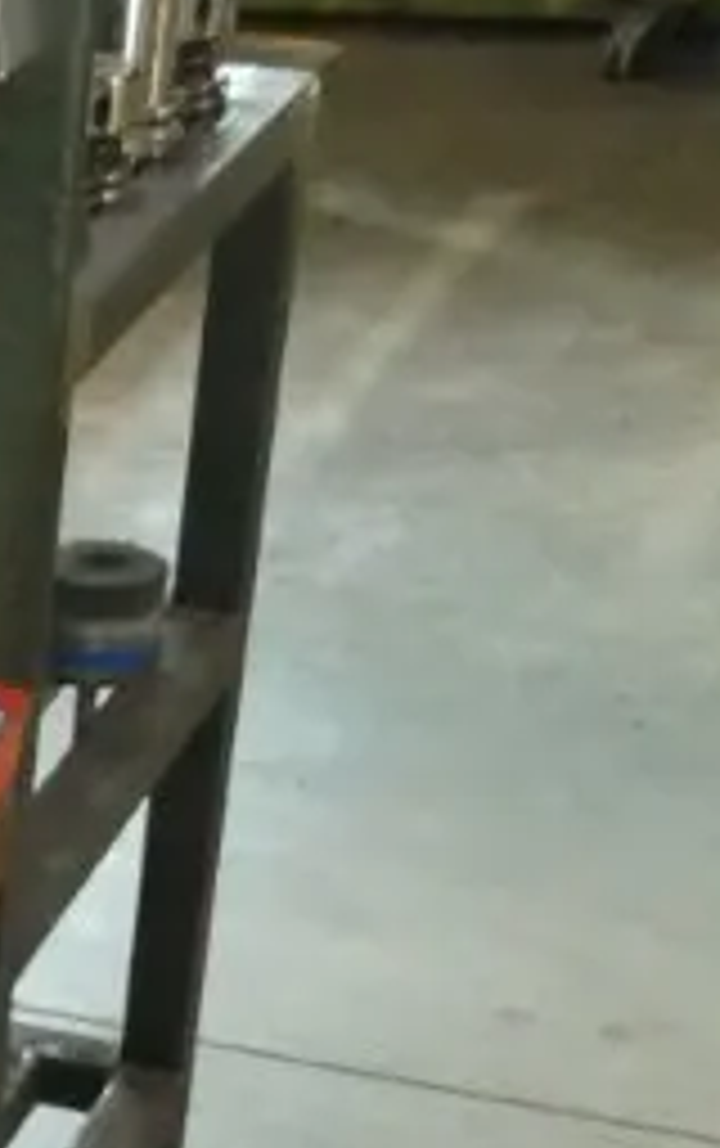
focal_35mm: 102
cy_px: 1040
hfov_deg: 10.4
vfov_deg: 20.0
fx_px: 3193
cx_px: -1202
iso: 800
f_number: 3.3
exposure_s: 1/60
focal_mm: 4.3
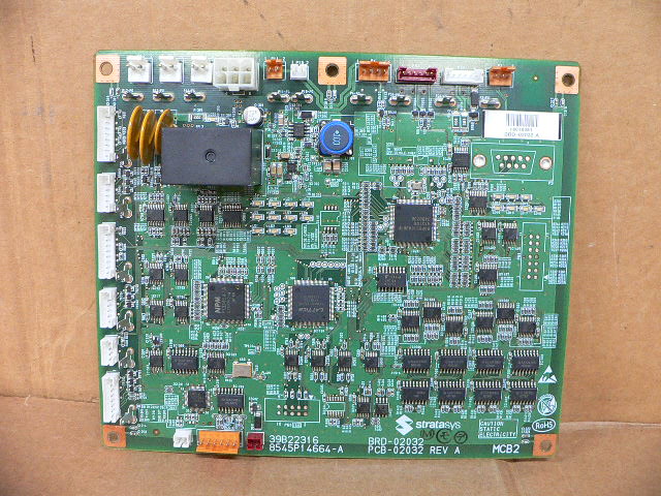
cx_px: 330
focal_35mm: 35
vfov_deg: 40.7
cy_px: 248
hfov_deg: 52.6
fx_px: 668
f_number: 2.8
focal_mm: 4.6
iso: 200
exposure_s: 1/10
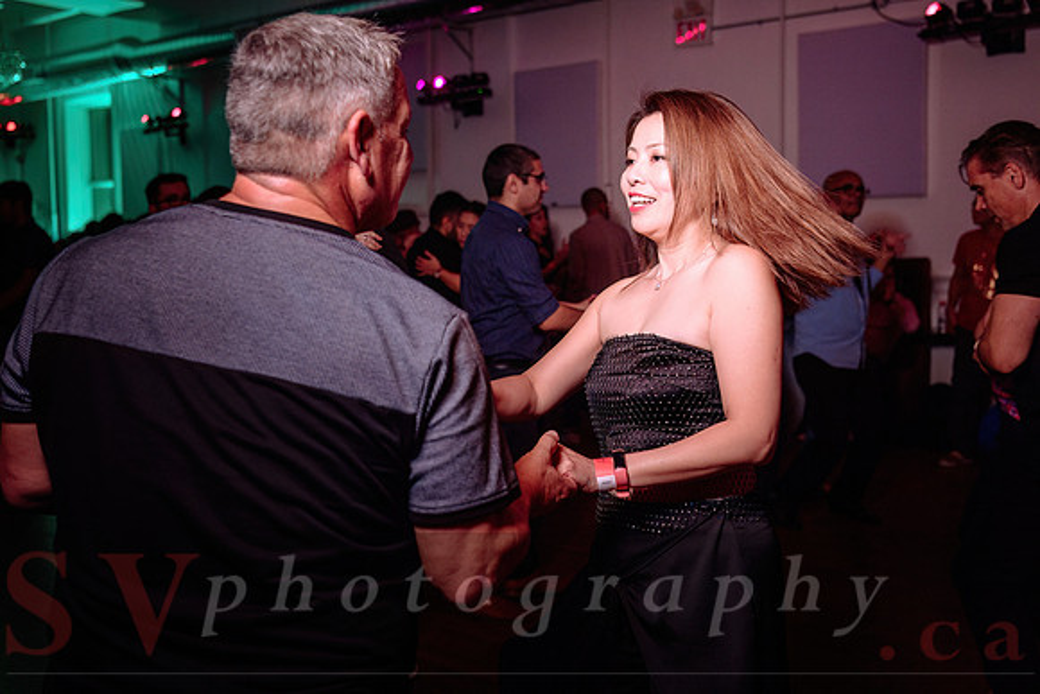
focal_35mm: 36
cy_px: 300
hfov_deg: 52.7
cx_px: 513
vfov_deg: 36.5
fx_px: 1050
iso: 800
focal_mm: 32
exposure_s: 1/100
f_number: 3.2
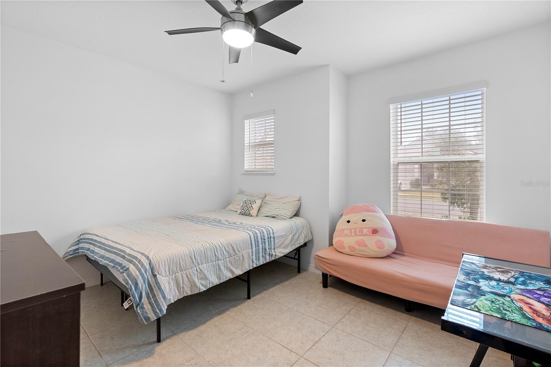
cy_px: 184
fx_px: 245
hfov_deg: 96.7
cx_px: 276
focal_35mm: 16
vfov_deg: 73.7
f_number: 8
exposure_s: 1/4
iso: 800
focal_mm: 16
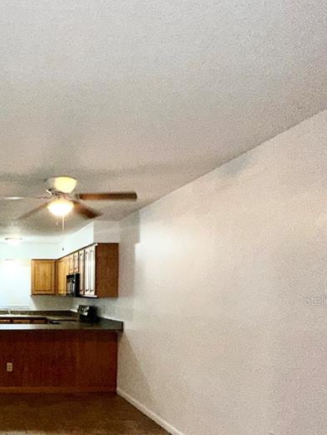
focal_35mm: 32
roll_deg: -0.7
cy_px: 300
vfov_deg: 55.3
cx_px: -11
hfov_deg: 38.4
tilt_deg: -1.2
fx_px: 403
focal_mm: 2.22
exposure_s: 1/69
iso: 80
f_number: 2.2
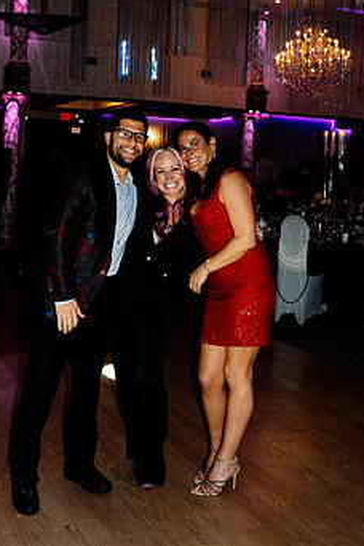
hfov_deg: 29.2
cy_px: 188
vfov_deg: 42.3
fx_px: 698
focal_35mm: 46
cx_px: 142
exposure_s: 1/200
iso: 2000
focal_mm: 35
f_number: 5.6
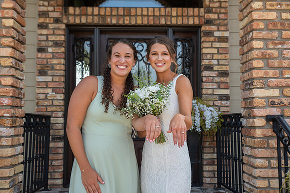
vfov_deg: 29.9
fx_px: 363
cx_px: 145
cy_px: 96
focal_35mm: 45
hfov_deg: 43.6
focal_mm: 45
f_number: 4.5
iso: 125
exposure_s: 1/160
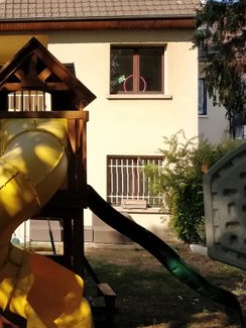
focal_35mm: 59
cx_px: -45
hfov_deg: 22.9
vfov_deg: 32.5
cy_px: 119
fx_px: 559
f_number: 1.7
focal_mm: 4.1
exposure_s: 1/1425
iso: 200
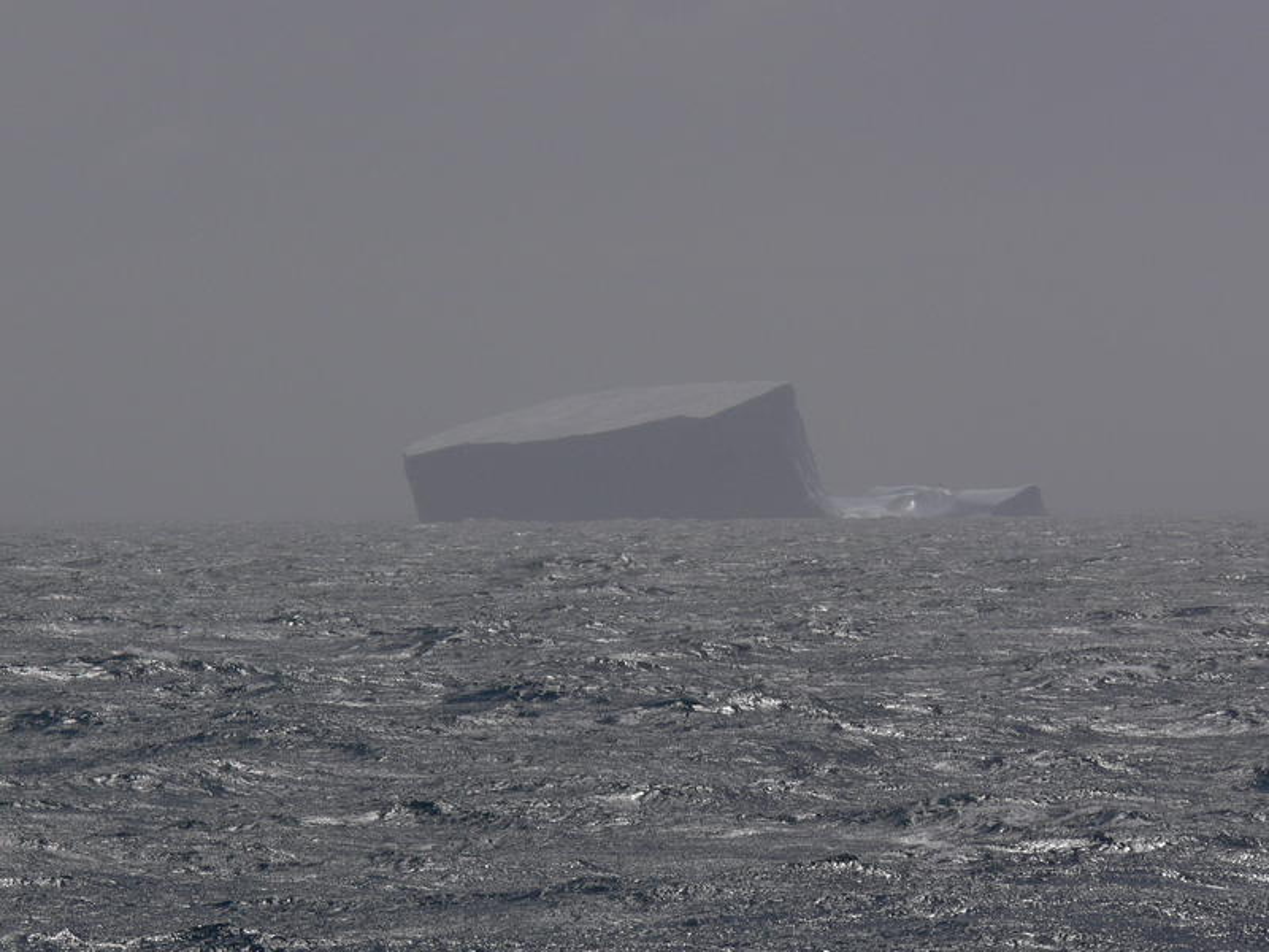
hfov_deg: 6.2
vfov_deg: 4.6
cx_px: 634
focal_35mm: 321
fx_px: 11768
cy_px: 476
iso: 80
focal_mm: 53.2
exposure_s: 1/800
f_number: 8
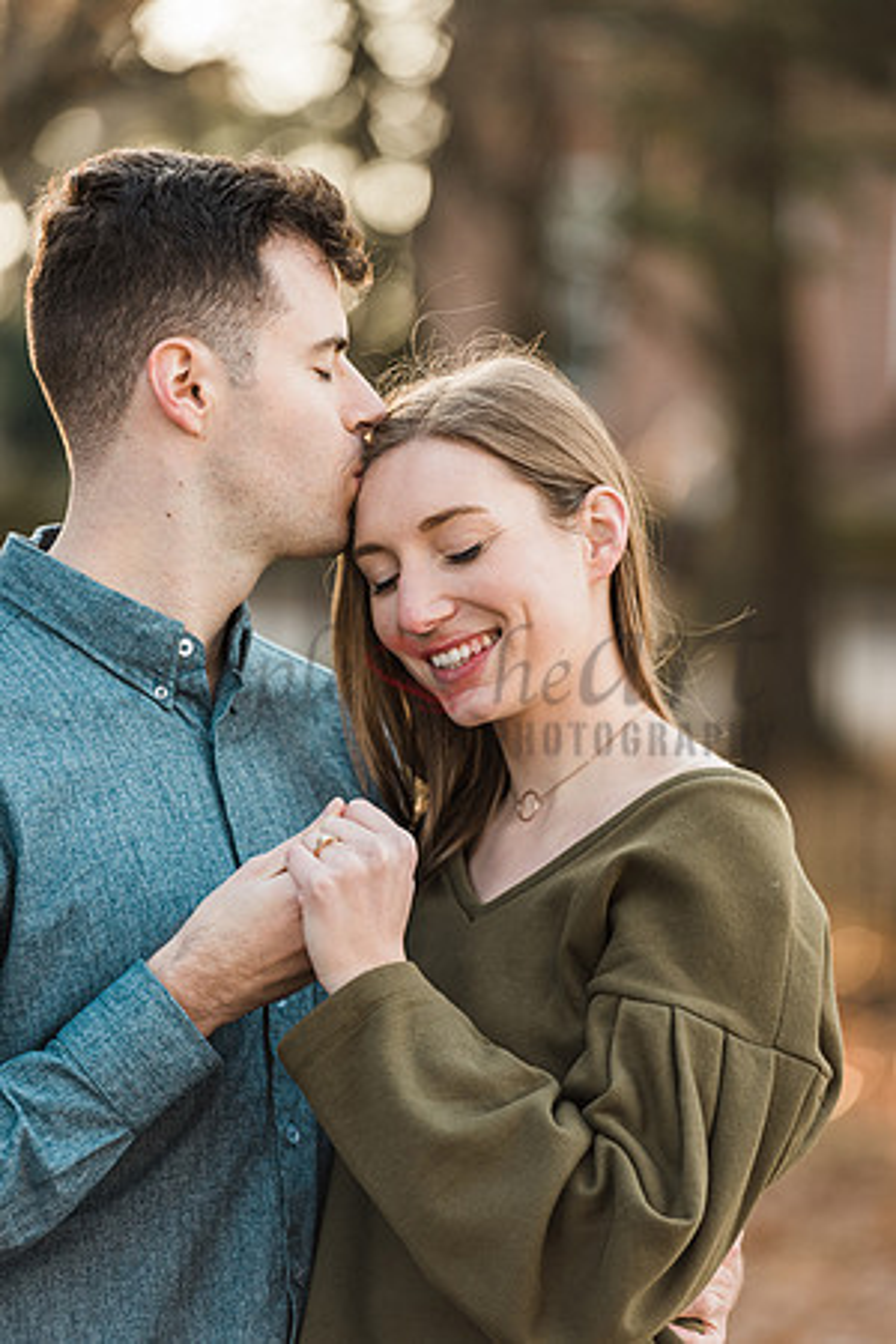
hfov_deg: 6.9
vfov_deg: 10.3
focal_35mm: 200
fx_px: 7466
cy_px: 672
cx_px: 448
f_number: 3.5
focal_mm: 200
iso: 250
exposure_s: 1/160
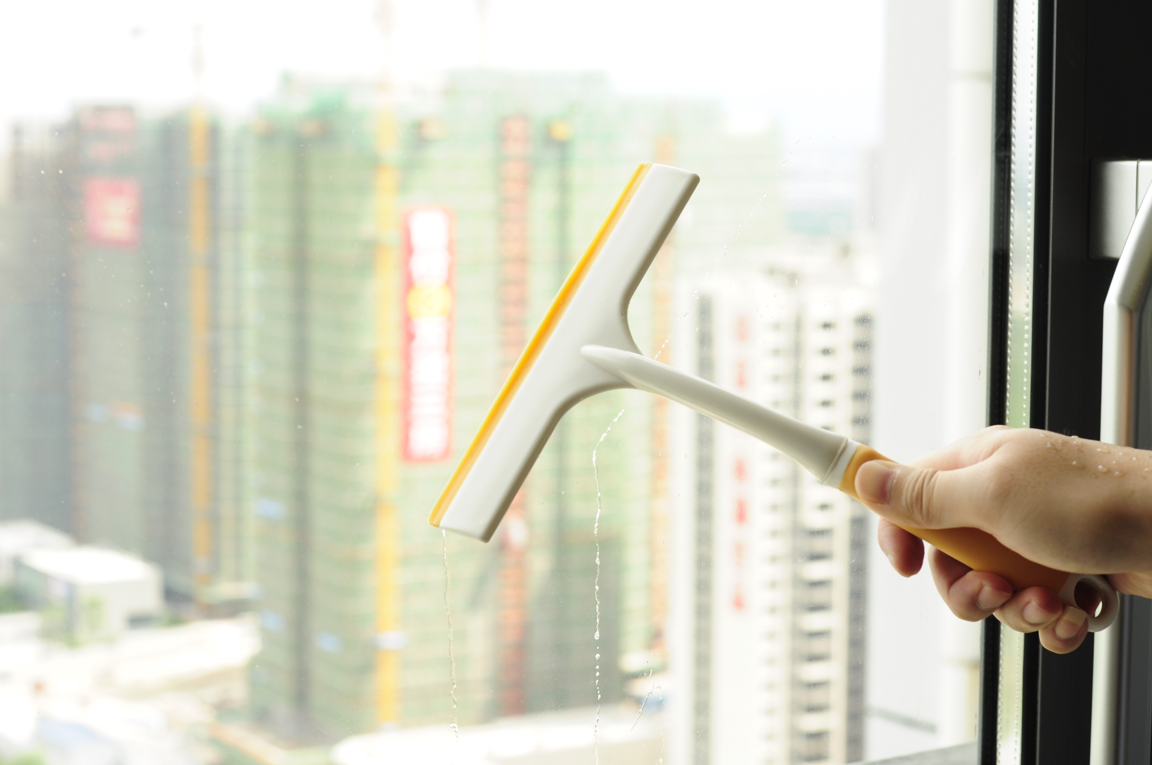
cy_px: 382
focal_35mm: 75
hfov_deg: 27.0
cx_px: 576
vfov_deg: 18.1
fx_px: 2397
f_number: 7.1
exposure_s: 1/100
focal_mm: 50
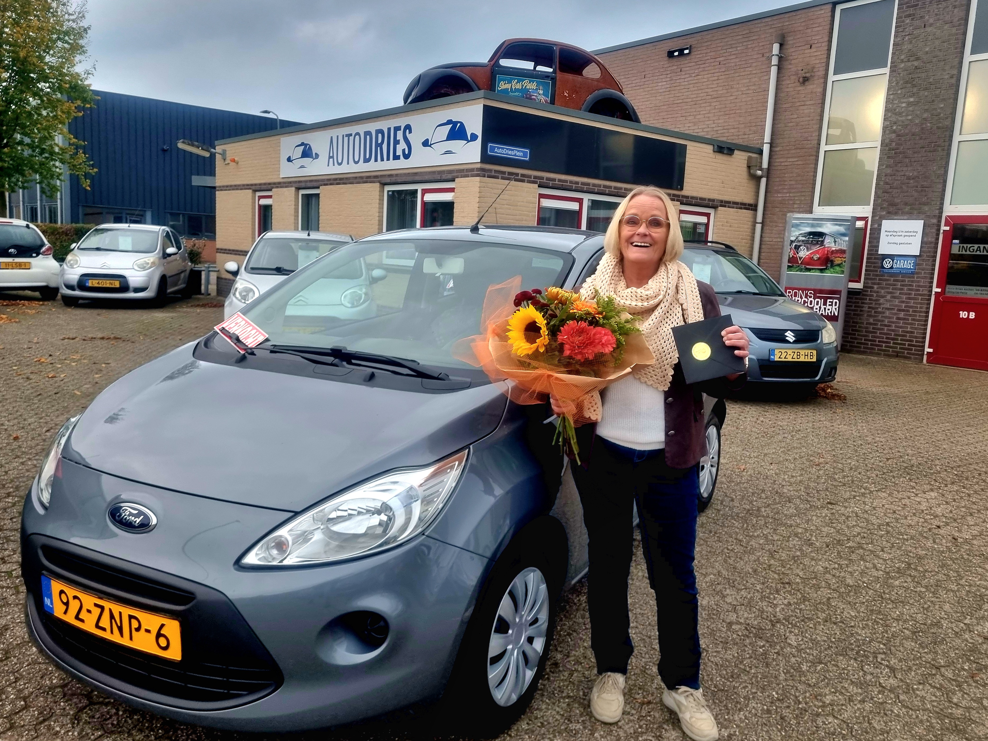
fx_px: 742
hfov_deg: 67.3
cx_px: 494
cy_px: 370
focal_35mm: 26
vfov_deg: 53.1
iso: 160
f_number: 1.8
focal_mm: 5.4
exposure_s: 1/100
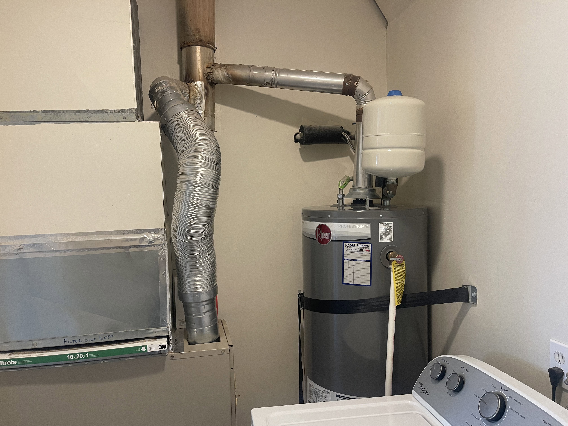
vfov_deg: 54.9
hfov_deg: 69.4
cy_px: 213
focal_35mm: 25
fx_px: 410
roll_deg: +1.9
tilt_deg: -2.9
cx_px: 284
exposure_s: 1/60
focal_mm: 5.1
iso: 125
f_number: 1.6
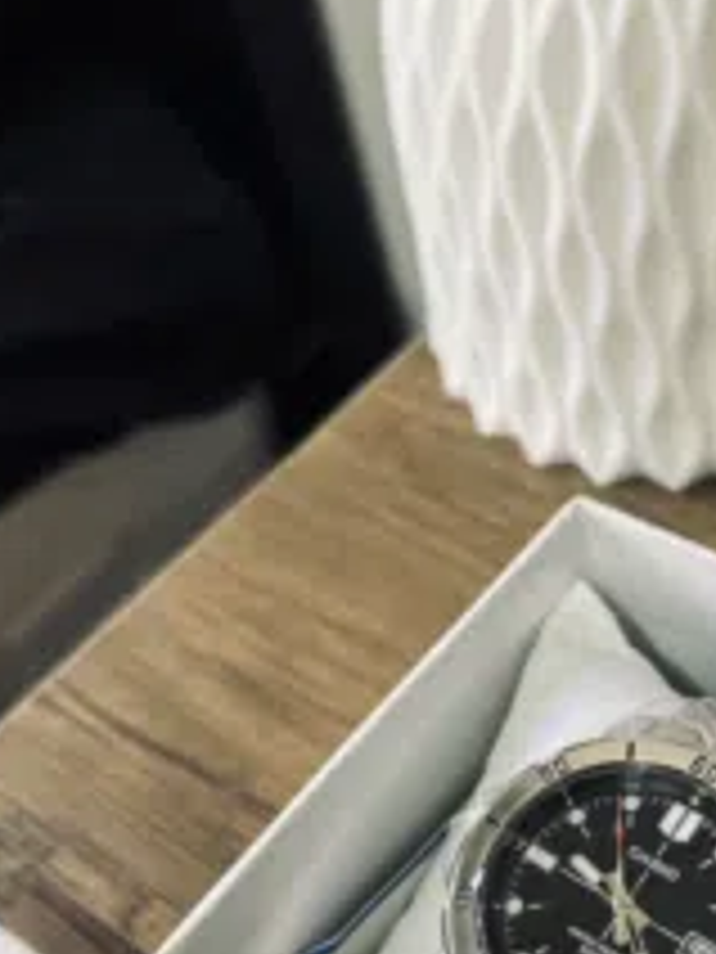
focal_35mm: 49
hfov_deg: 29.0
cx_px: 572
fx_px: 1351
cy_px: 684
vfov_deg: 38.2
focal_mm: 5.7
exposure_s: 1/121
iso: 100
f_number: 1.5
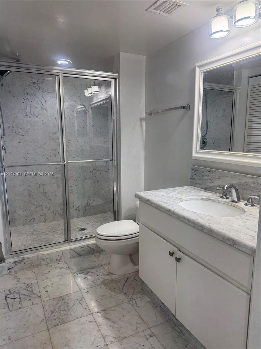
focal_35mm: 24
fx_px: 241
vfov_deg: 71.6
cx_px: 130
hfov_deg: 56.8
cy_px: 174
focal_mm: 6.76
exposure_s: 1/130
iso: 100
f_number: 1.78
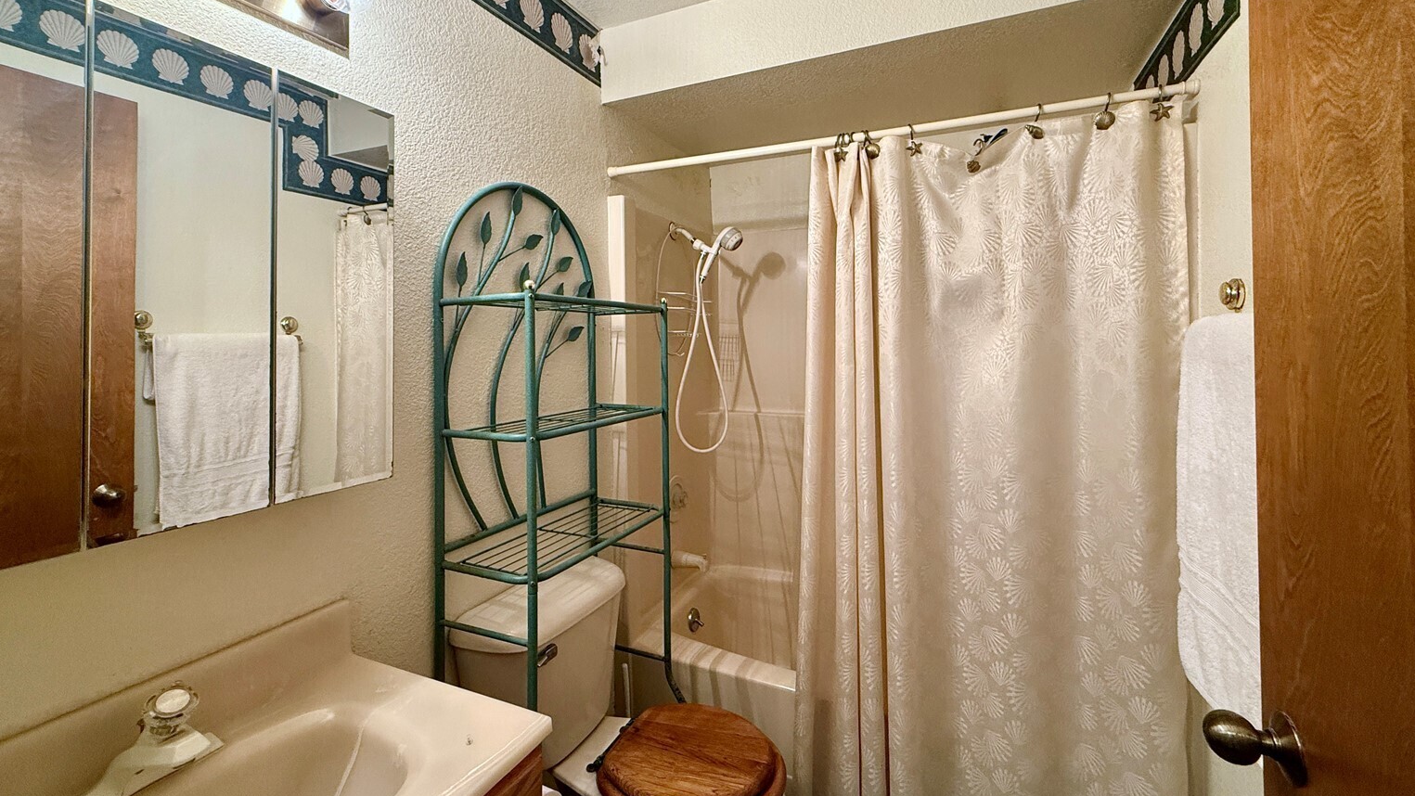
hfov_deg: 99.4
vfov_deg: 66.7
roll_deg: +0.5
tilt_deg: +1.4
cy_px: 332
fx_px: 600
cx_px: 698
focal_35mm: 16
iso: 250
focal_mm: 2.22
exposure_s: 1/60
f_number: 2.2
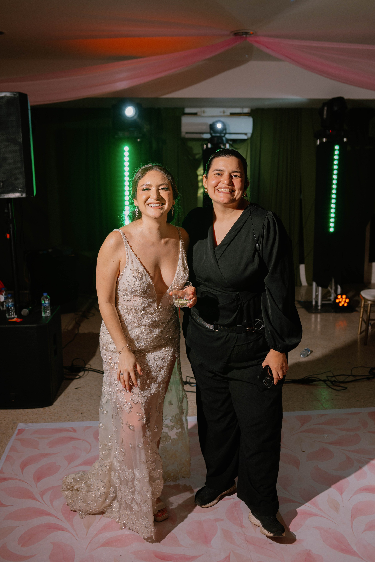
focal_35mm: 35
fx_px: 547
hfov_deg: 37.9
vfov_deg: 54.4
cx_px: 188
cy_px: 281
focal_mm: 35
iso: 250
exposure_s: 1/160
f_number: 3.2
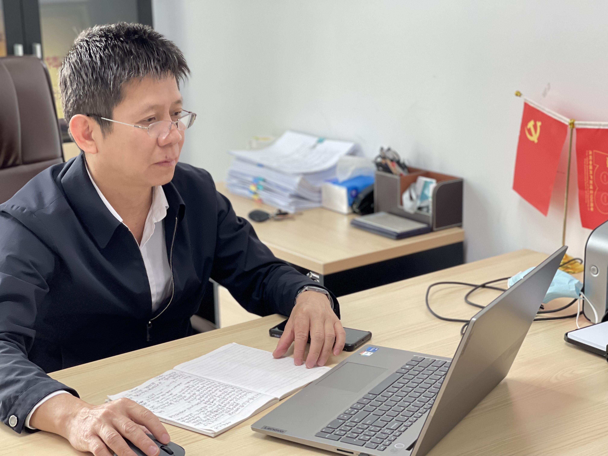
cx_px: 304
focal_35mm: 64
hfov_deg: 30.3
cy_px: 228
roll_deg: +0.7
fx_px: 1124
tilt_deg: -15.0
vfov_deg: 22.9
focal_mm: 7.5
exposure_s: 1/50
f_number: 2.2
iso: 125
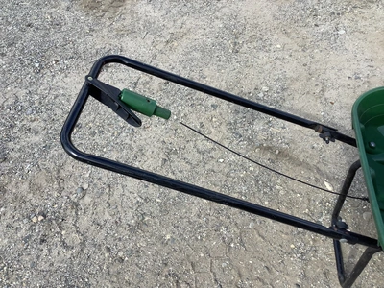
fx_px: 344
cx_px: 192
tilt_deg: -47.5
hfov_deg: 58.4
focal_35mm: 31
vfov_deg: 45.4
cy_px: 144
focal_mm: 3.3
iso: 25
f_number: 2.4
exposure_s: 1/574
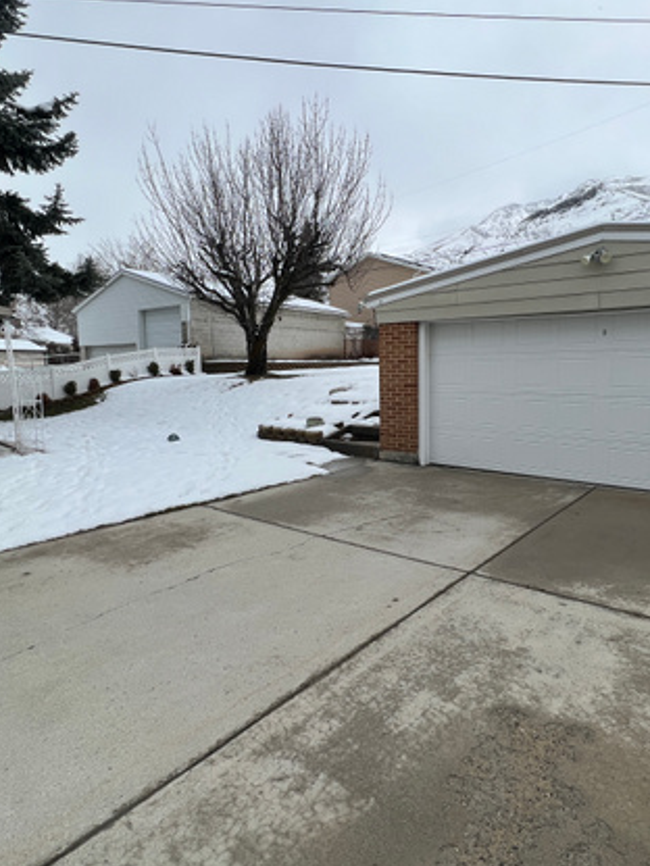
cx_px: 388
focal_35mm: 20
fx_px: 501
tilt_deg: -6.5
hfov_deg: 65.4
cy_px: 429
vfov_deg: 81.7
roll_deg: +0.1
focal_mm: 1.57
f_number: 1.8
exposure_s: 1/1309
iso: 32
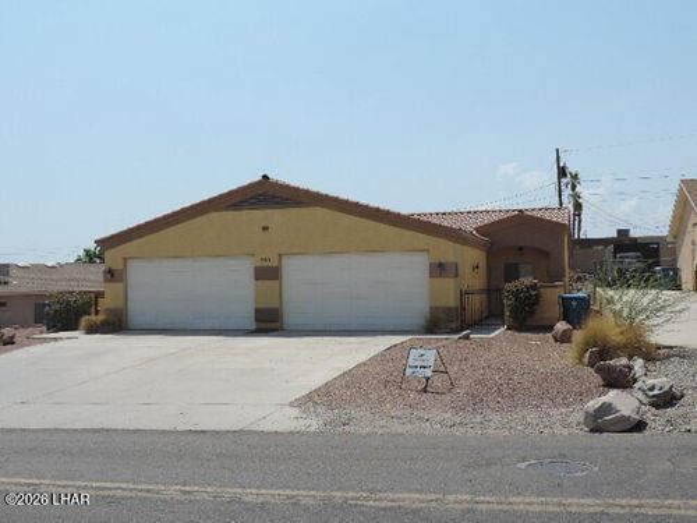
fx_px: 805
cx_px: 348
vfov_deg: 36.0
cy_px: 262
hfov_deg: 46.8
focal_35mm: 40
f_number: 3.3
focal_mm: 7.1
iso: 80
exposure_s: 1/1600
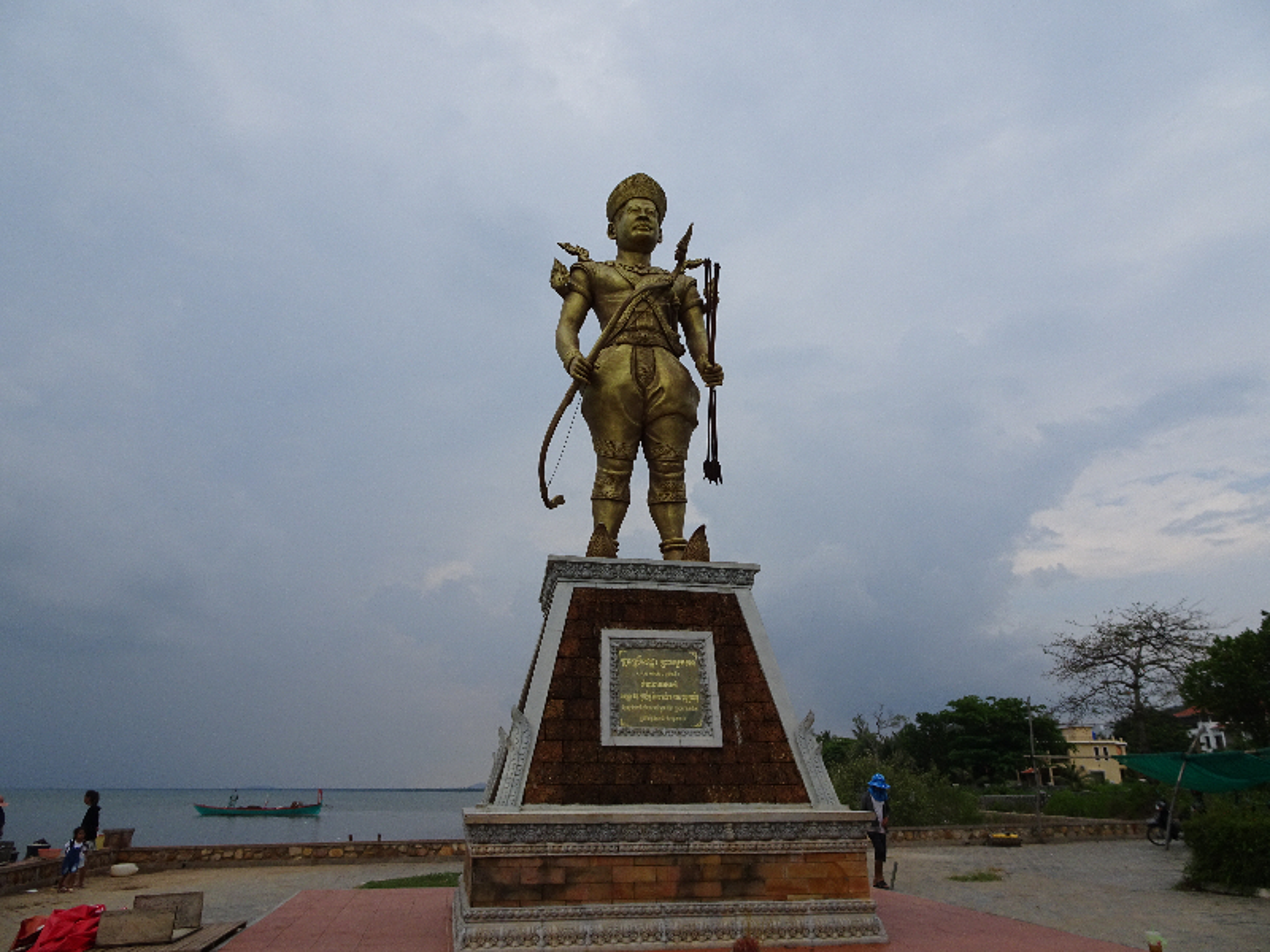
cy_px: 476
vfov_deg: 56.8
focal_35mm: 24
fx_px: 881
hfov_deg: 71.6
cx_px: 635
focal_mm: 4.1
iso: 80
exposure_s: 1/1000
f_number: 3.5
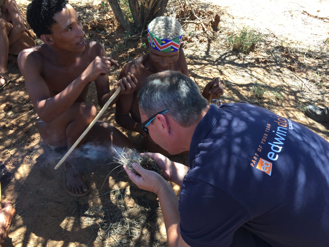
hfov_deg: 61.7
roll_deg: -3.0
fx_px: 276
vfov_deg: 48.2
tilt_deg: -41.3
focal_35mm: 29
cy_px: 124
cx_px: 164
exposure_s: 1/186
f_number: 2.2
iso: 32
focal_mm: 4.15
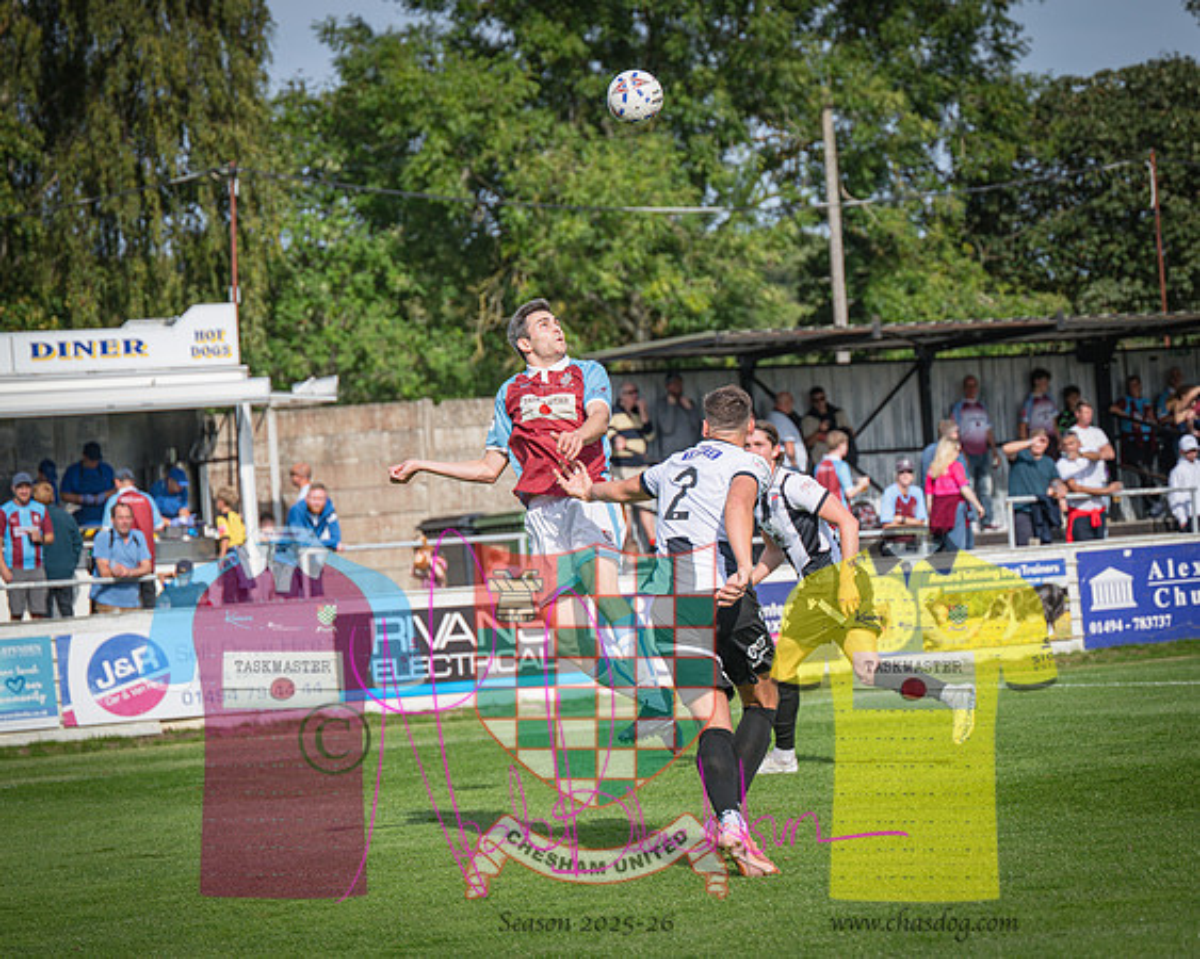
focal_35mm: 124
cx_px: 720
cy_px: 480
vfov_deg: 12.4
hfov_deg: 15.5
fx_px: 4400
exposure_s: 1/2500
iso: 200
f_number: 4
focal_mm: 110
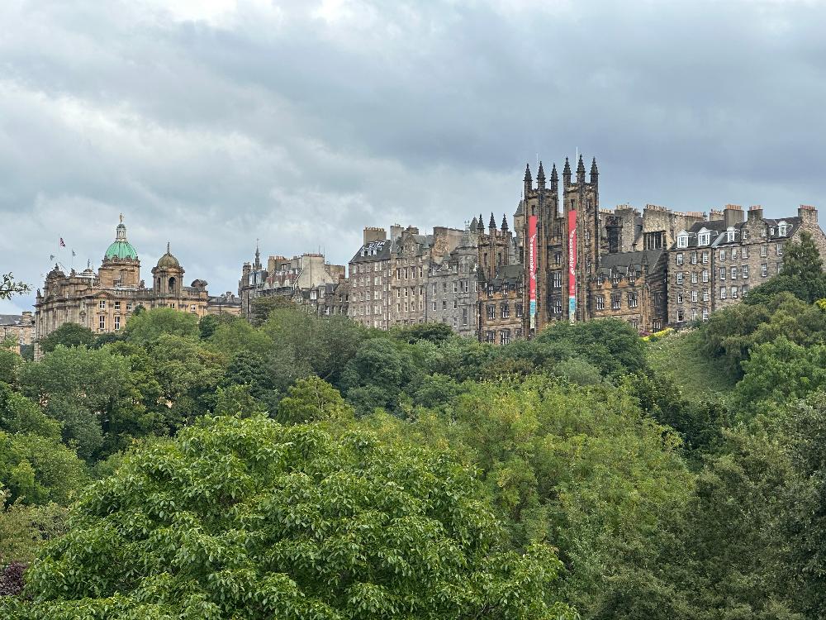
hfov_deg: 25.3
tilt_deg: +3.5
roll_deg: -0.3
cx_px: 413
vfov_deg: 19.1
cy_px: 310
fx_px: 1837
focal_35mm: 77
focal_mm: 9
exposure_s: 1/555
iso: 32
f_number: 2.8
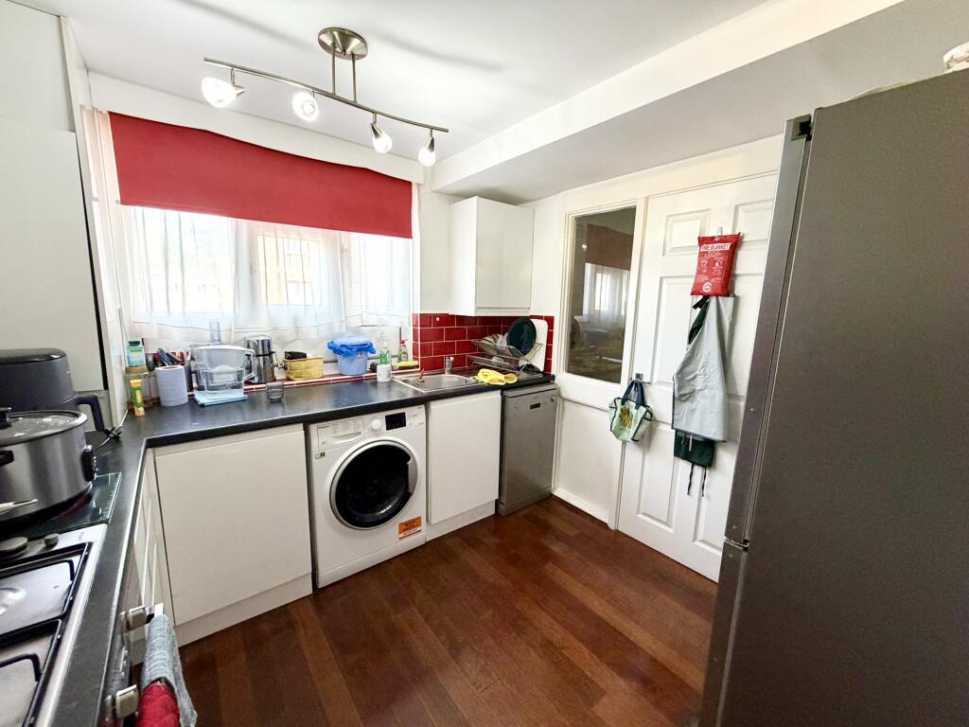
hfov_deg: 102.1
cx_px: 484
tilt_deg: -8.7
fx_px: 392
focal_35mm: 14
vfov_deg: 85.7
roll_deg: -1.4
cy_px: 364
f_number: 2.2
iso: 320
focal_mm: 2.22
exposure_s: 1/98
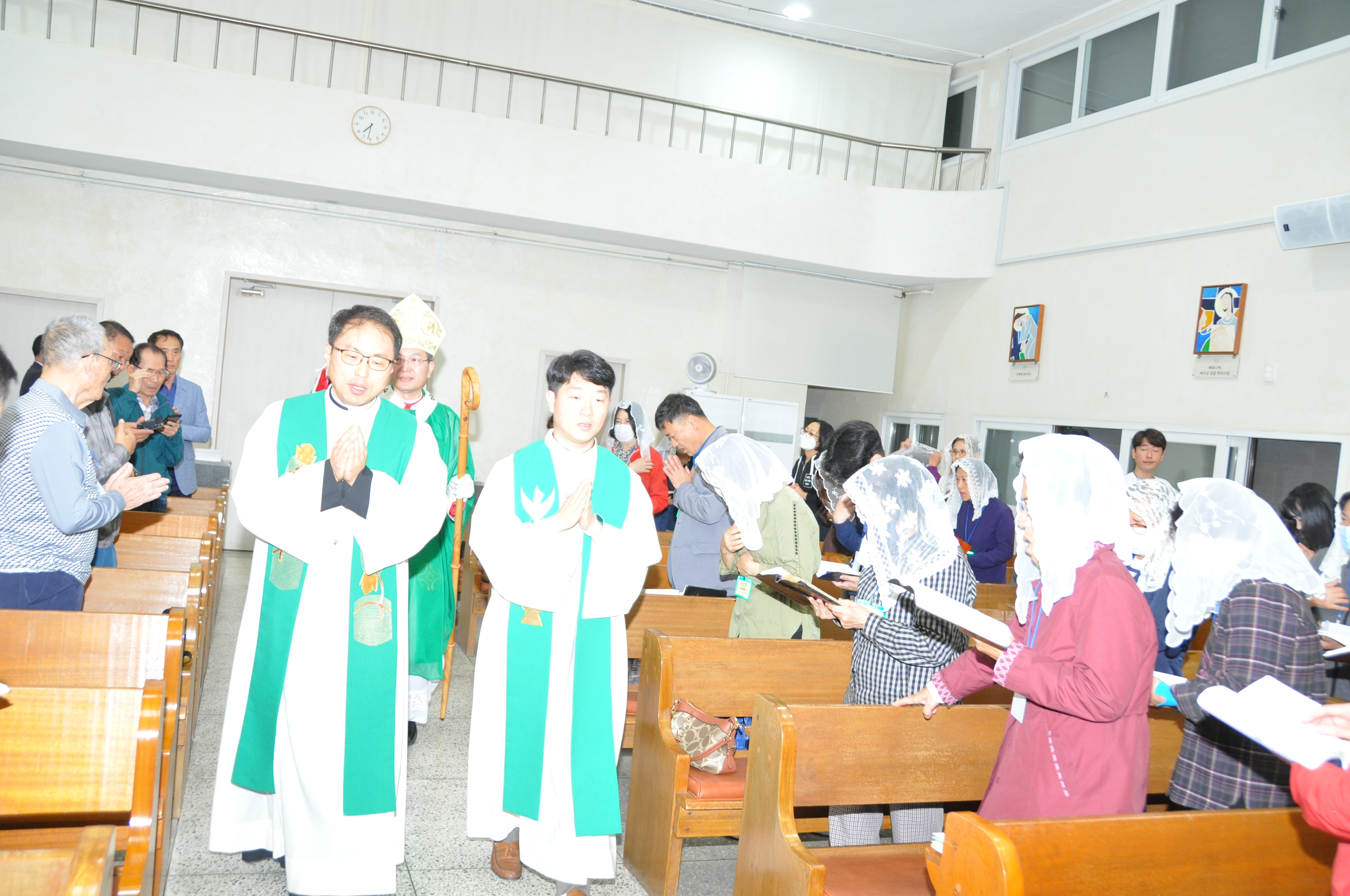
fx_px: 1124
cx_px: 675
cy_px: 448
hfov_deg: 62.0
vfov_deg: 43.5
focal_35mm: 30
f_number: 4
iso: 800
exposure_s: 1/60
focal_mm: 20
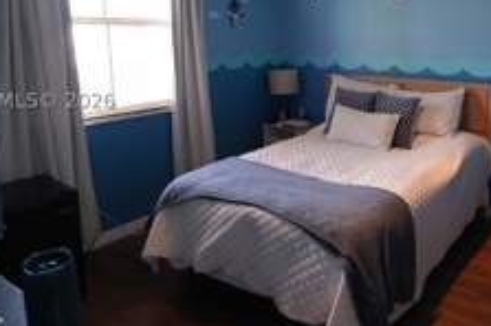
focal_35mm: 29
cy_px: 98
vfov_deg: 43.8
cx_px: 359
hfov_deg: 60.6
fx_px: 396
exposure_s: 1/50
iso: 1000
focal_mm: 9
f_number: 5.6
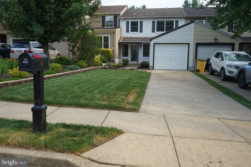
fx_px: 195
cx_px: 126
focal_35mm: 28
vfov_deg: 46.4
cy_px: 84
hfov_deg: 65.5
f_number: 4.5
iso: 100
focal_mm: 28
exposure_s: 1/250
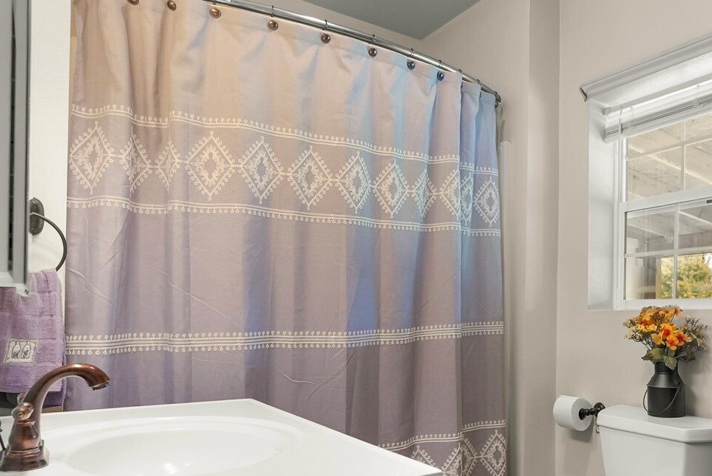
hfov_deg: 61.9
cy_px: 320
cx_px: 507
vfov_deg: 45.0
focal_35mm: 29
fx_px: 564
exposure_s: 1/15
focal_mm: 16.3
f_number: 5
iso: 400
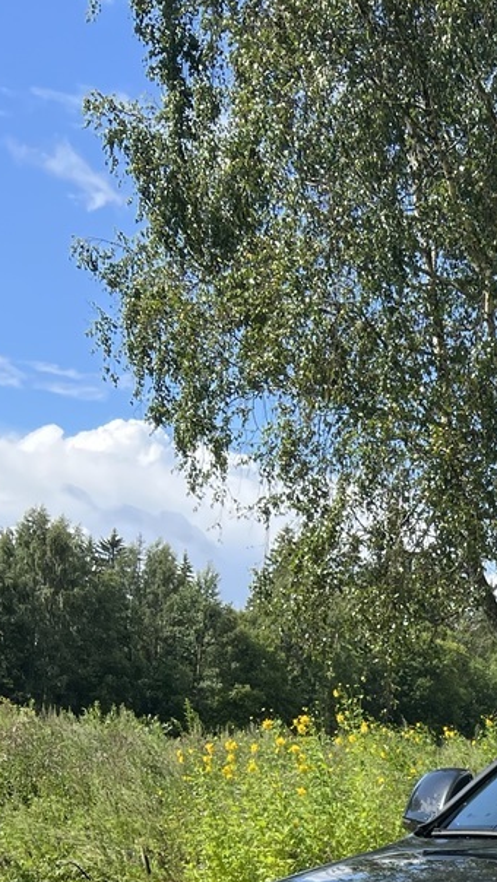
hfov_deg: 14.5
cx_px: 835
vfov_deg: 25.3
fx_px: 1756
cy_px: 1065
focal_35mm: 75
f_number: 1.5
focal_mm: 5.7
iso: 50
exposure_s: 1/1395
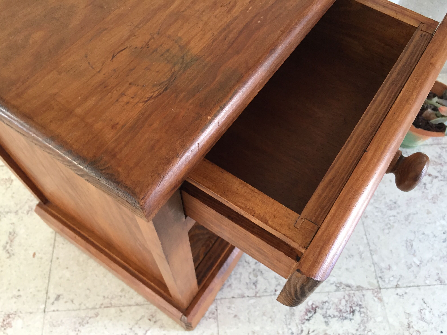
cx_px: 226
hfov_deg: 60.0
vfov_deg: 46.8
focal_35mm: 30
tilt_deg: -62.0
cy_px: 173
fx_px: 387
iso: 160
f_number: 2.2
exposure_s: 1/33
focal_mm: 4.15
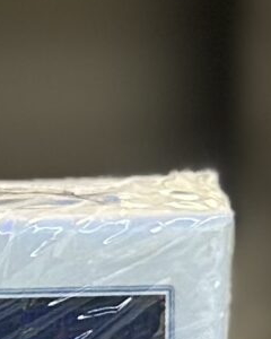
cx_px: -746
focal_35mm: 400
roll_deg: +0.1
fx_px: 4010
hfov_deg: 3.7
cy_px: 581
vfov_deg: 4.8
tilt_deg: -2.6
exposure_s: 1/60
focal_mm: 6.86
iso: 125
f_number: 1.78
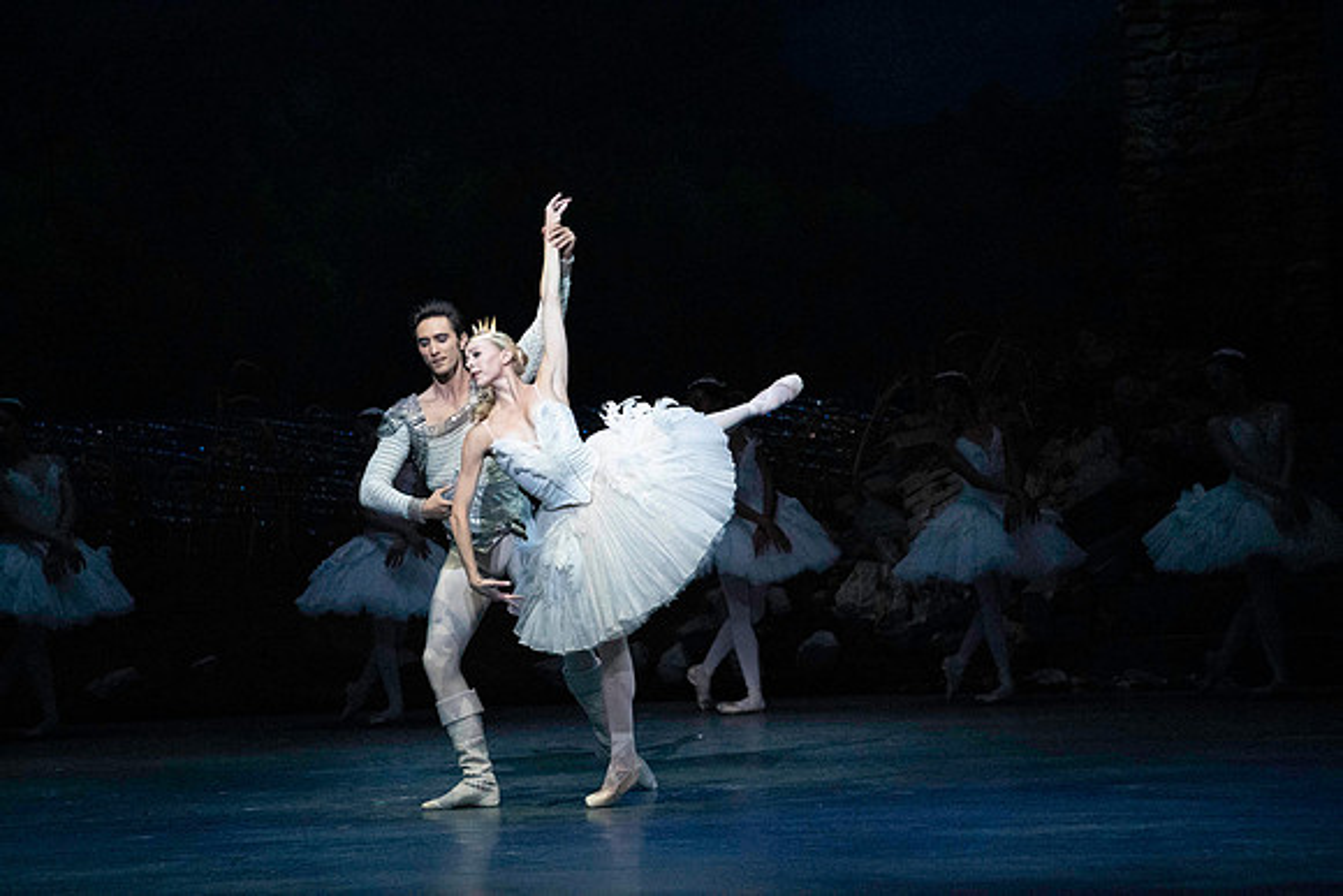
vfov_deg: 6.9
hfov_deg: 10.3
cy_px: 448
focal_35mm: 200
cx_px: 672
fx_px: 7463
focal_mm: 200
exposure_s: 1/400
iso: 25600
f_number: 5
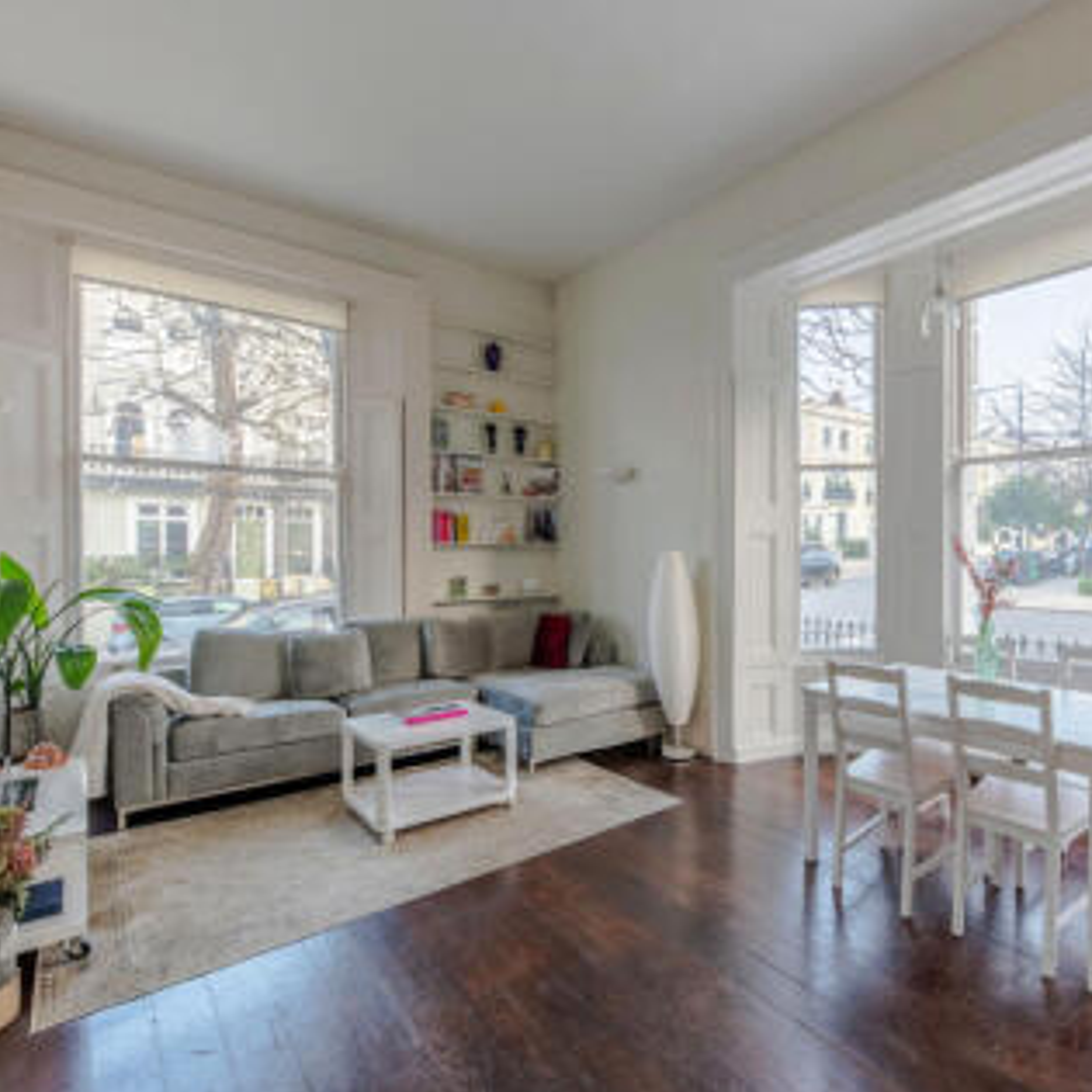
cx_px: 738
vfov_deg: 80.7
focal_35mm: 18
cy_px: 546
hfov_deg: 77.8
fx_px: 642
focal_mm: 14
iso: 400
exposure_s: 1/320
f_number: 8
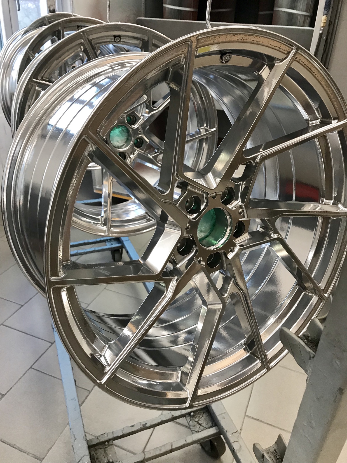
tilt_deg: -28.2
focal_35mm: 28
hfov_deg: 49.7
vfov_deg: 63.4
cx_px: 174
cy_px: 232
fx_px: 374
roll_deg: -3.7
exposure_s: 1/25
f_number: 1.8
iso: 40
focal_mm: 3.99
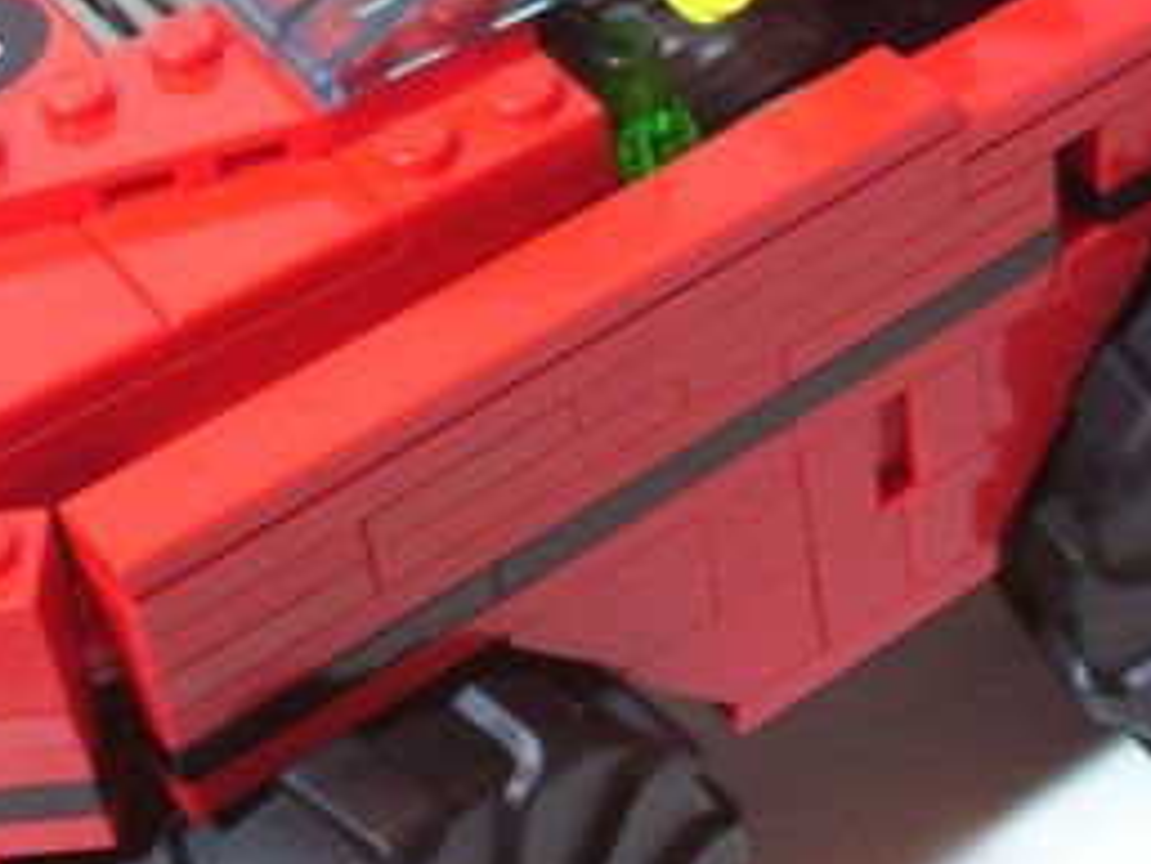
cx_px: 665
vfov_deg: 13.3
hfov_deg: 17.9
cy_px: 58
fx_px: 3659
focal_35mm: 110
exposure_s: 1/8
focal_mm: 8.6
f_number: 3.4
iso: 160
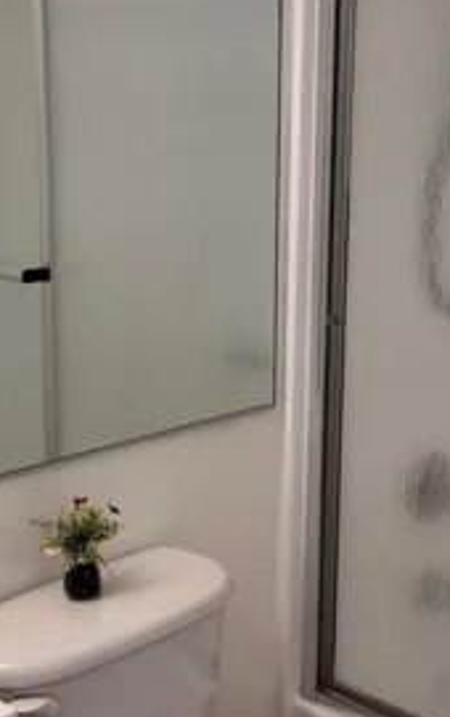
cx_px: 224
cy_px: 347
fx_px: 1370
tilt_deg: -12.3
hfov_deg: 18.7
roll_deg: -0.9
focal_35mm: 70
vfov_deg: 29.3
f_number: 1.78
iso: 160
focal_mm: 6.86
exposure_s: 1/120
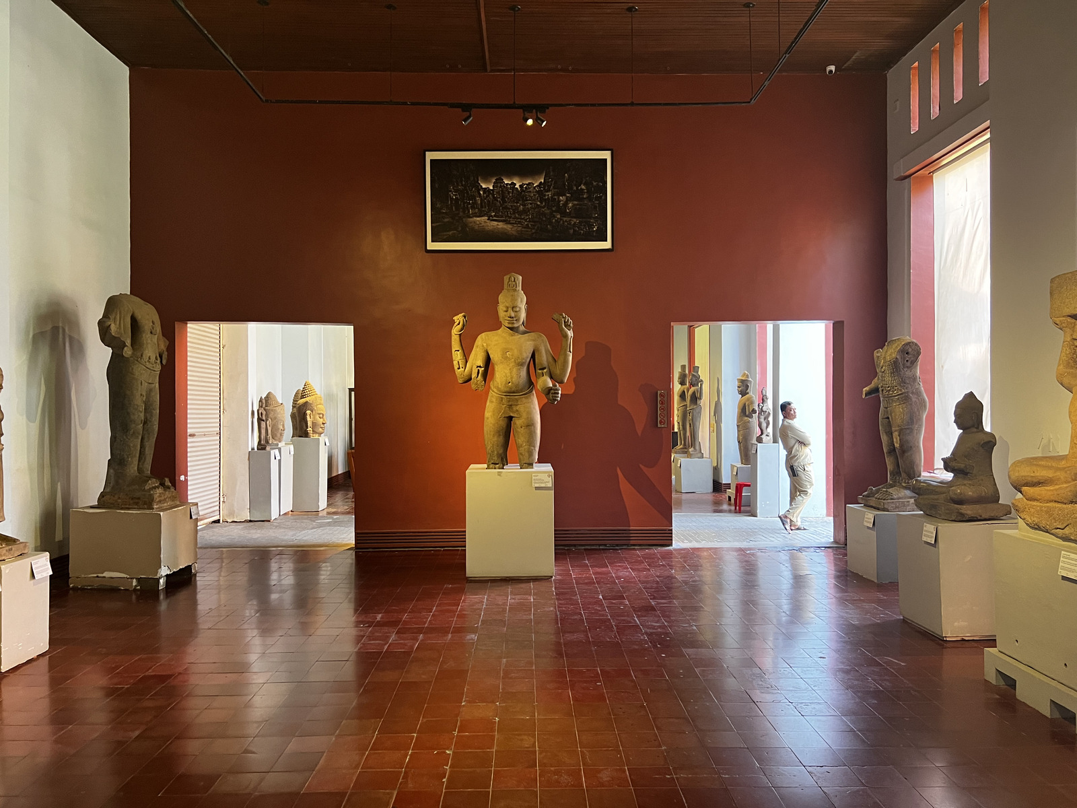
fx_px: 809
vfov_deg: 53.1
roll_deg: +0.5
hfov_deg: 67.3
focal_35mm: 26
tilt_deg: +0.6
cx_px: 538
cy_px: 404
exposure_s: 1/60
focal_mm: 5.7
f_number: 1.5
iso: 250
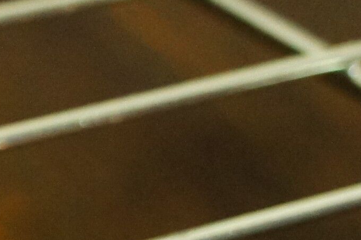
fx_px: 2163
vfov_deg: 6.3
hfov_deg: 9.3
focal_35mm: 216
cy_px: 337
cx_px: -182
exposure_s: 1/60
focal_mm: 20
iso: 1600
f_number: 3.5
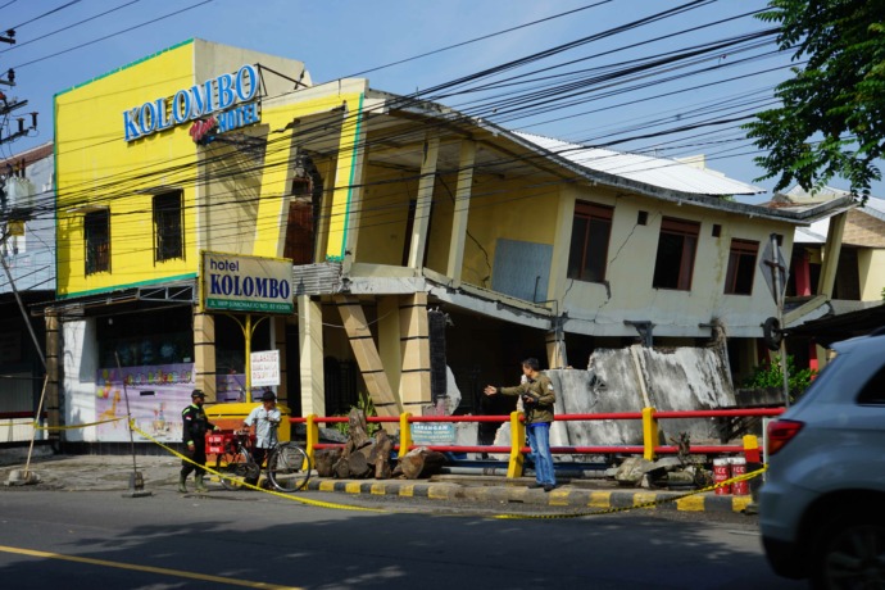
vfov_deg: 31.2
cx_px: 442
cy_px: 295
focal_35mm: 43
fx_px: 1057
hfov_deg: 45.4
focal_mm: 43
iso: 100
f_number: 14
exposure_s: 1/100
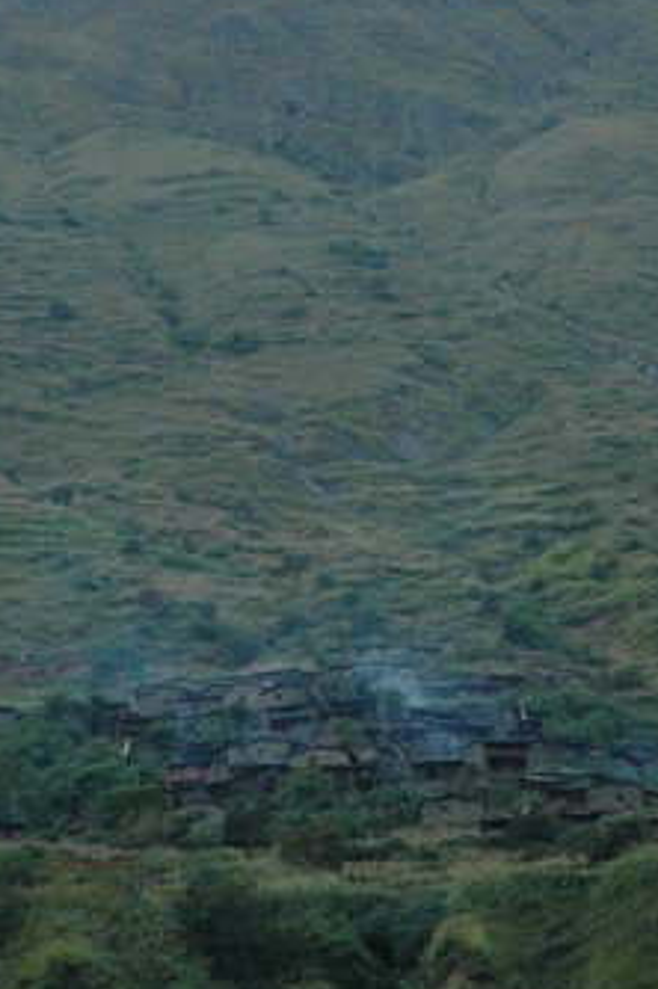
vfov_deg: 11.5
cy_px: 246
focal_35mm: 178
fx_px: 4892
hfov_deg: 7.7
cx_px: 305
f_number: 4.5
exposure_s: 1/80
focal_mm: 55
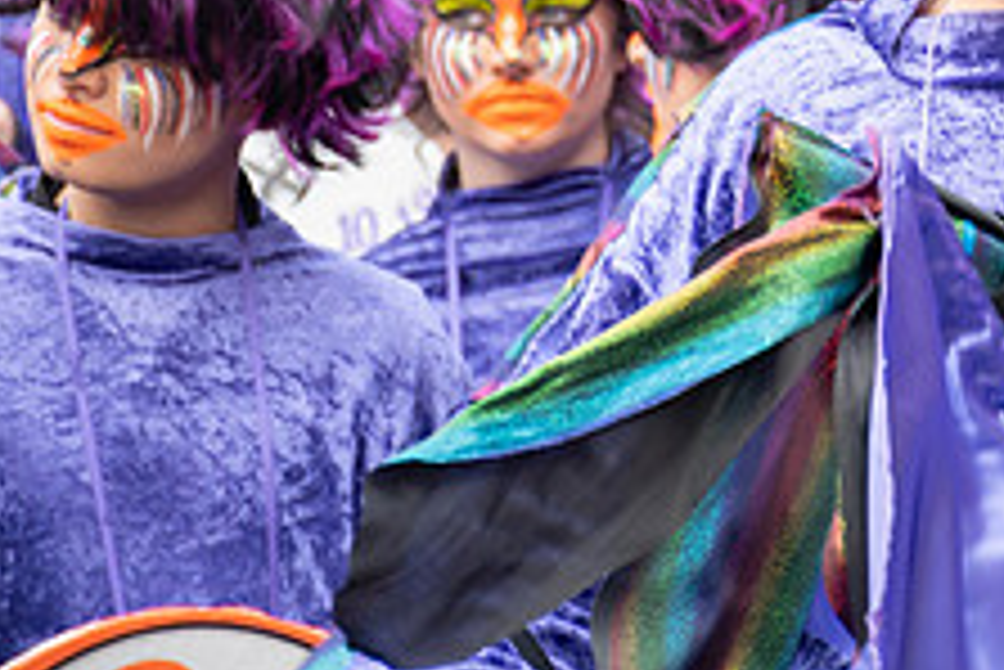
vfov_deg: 3.4
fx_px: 11441
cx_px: 1180
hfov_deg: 5.0
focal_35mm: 410
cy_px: -182
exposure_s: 1/250
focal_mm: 105
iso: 400
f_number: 5.6
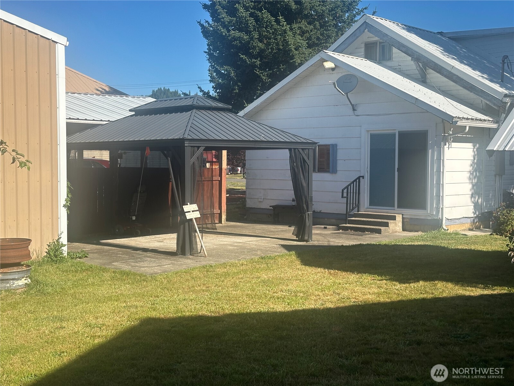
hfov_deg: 39.7
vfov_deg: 30.3
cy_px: 193
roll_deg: -0.6
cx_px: 257
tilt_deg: -1.9
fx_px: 713
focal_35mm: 48
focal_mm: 6.86
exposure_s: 1/3155
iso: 64
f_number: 1.78
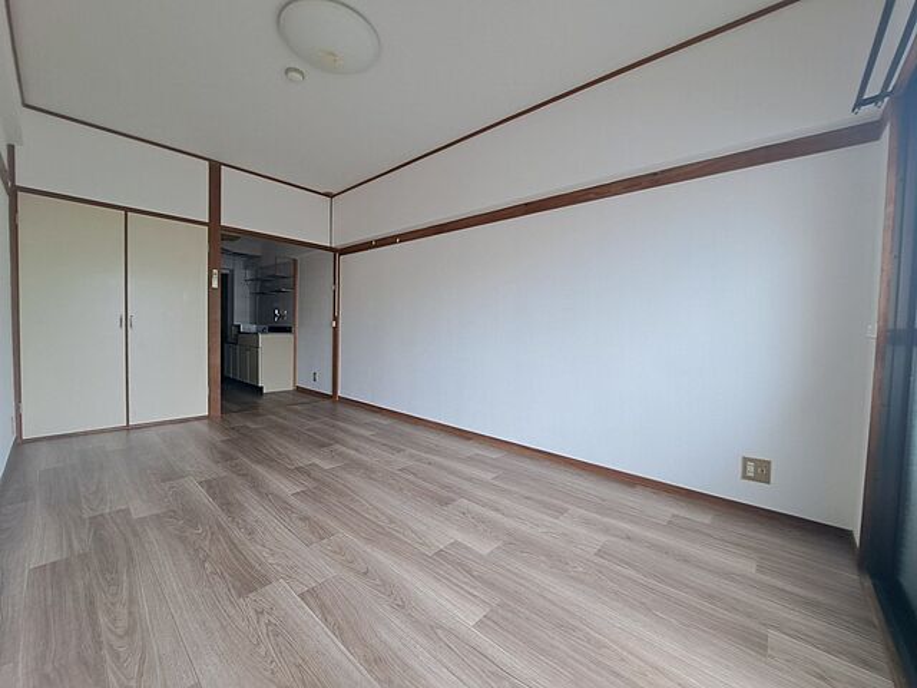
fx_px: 344
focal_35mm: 13
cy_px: 344
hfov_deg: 106.2
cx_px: 458
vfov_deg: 89.9
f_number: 2.2
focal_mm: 1.74
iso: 50
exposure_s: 1/50
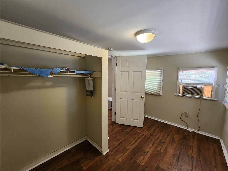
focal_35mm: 13
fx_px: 86
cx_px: 114
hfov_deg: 106.2
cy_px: 86
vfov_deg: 89.9
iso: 400
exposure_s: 1/60
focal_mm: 2.2
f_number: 2.2
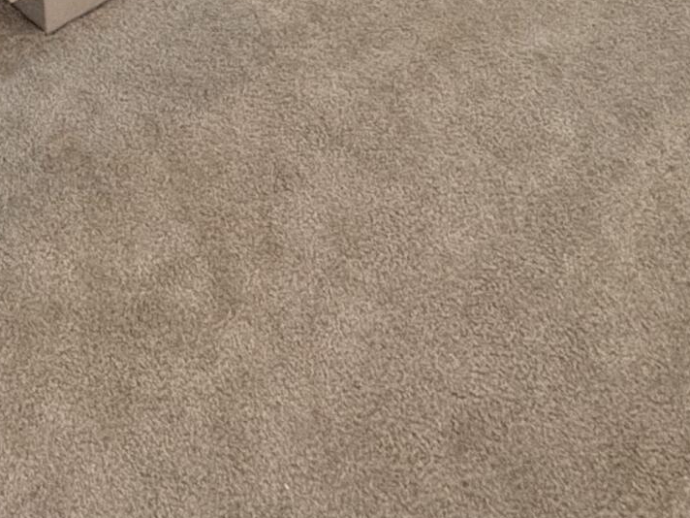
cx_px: 202
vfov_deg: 18.0
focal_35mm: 59
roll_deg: +1.2
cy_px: -490
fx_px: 1176
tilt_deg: -14.6
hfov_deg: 32.3
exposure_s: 1/120
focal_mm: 2.22
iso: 320
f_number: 2.2
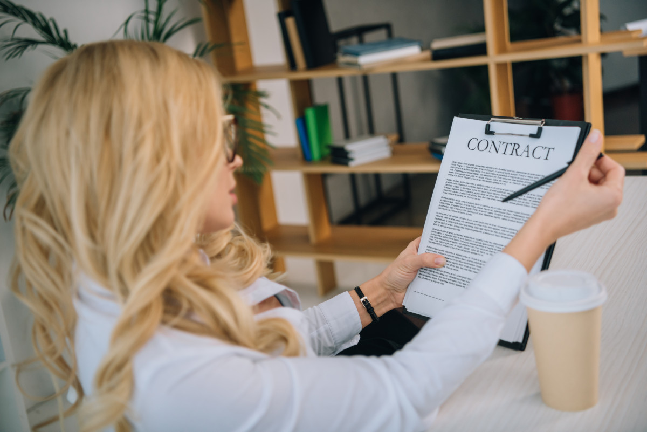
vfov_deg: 27.0
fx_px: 899
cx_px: 324
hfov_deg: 39.6
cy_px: 216
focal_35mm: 50
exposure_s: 1/160
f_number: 2.8
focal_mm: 50
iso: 320
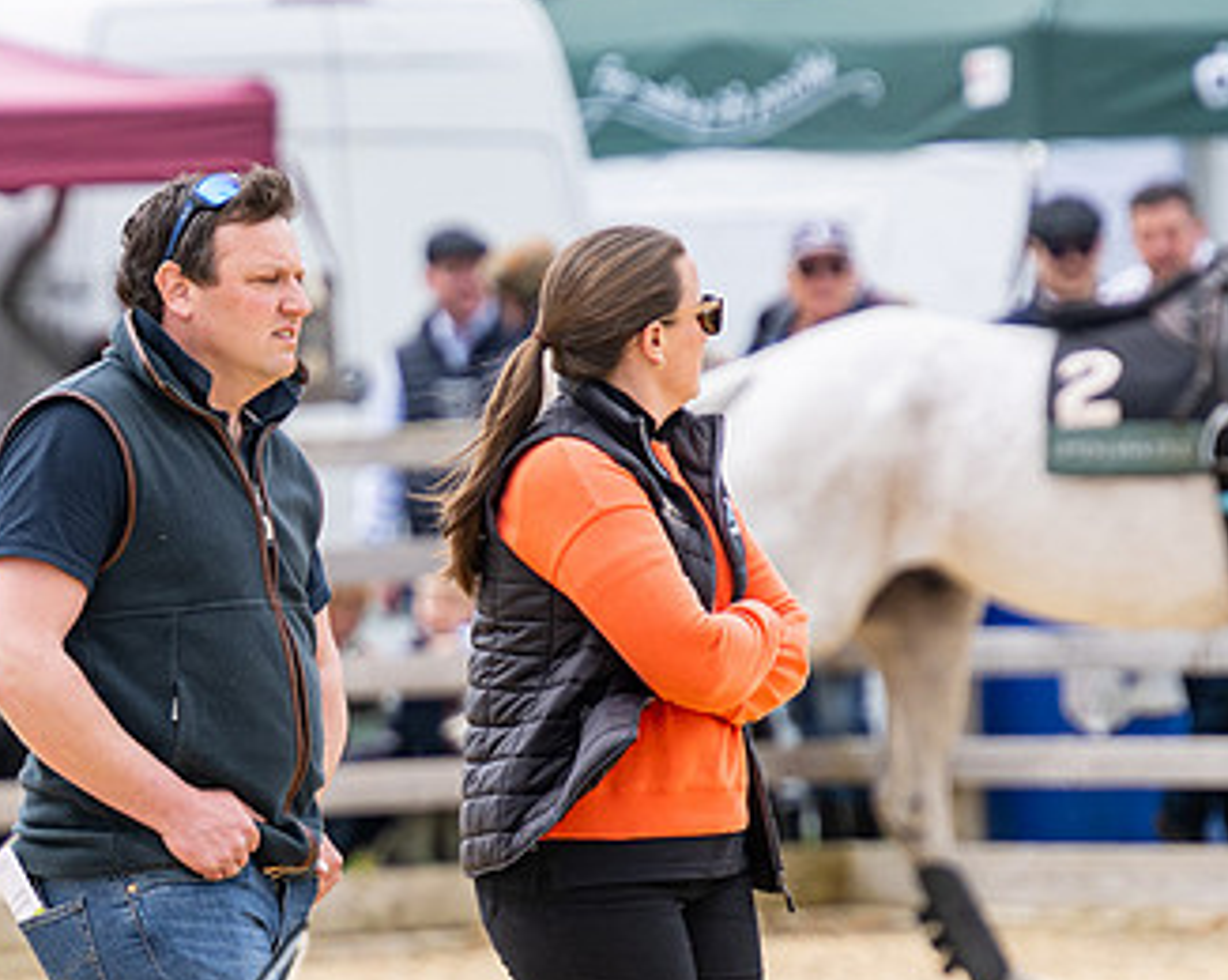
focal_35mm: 732
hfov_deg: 2.6
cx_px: 105
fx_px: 26572
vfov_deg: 2.1
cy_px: 661
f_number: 4
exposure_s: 1/1000
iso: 100
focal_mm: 210
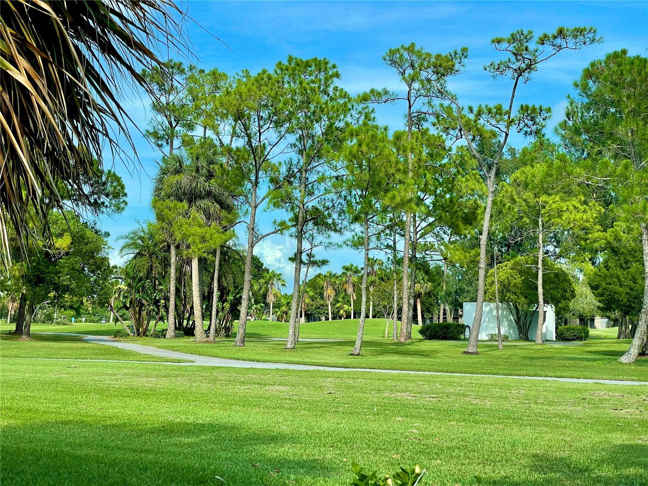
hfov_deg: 36.8
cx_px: 324
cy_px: 243
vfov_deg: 28.0
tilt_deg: +5.9
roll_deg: -1.0
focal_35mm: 52
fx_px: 973
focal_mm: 6
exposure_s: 1/675
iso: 25
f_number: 2
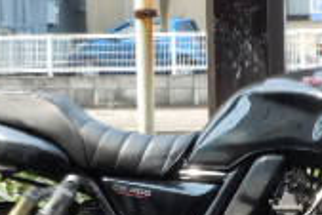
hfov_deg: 18.5
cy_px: 211
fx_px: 985
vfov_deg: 12.3
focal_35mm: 110
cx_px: 221
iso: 100
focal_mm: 5
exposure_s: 1/200
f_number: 3.7
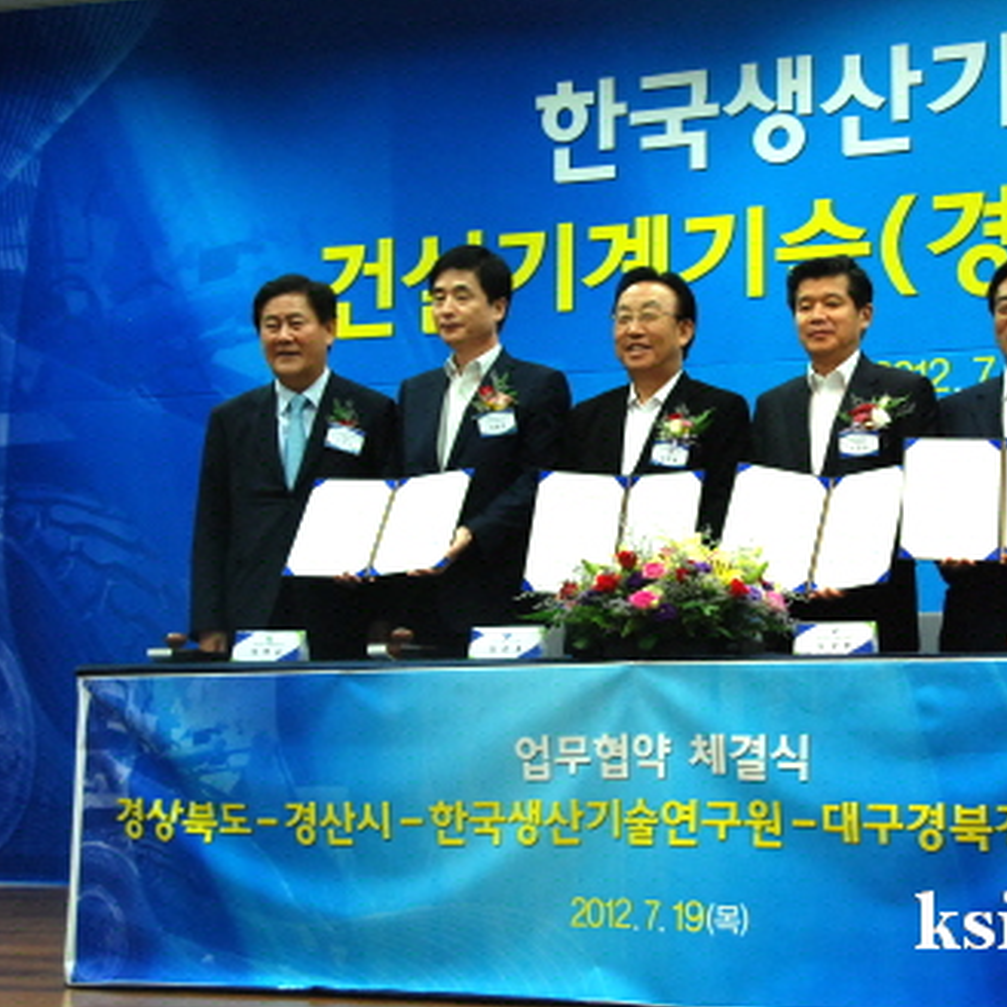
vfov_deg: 27.7
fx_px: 2041
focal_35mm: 62
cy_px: 508
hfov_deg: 27.4
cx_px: 732
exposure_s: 1/125
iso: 800
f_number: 5.6
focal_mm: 32
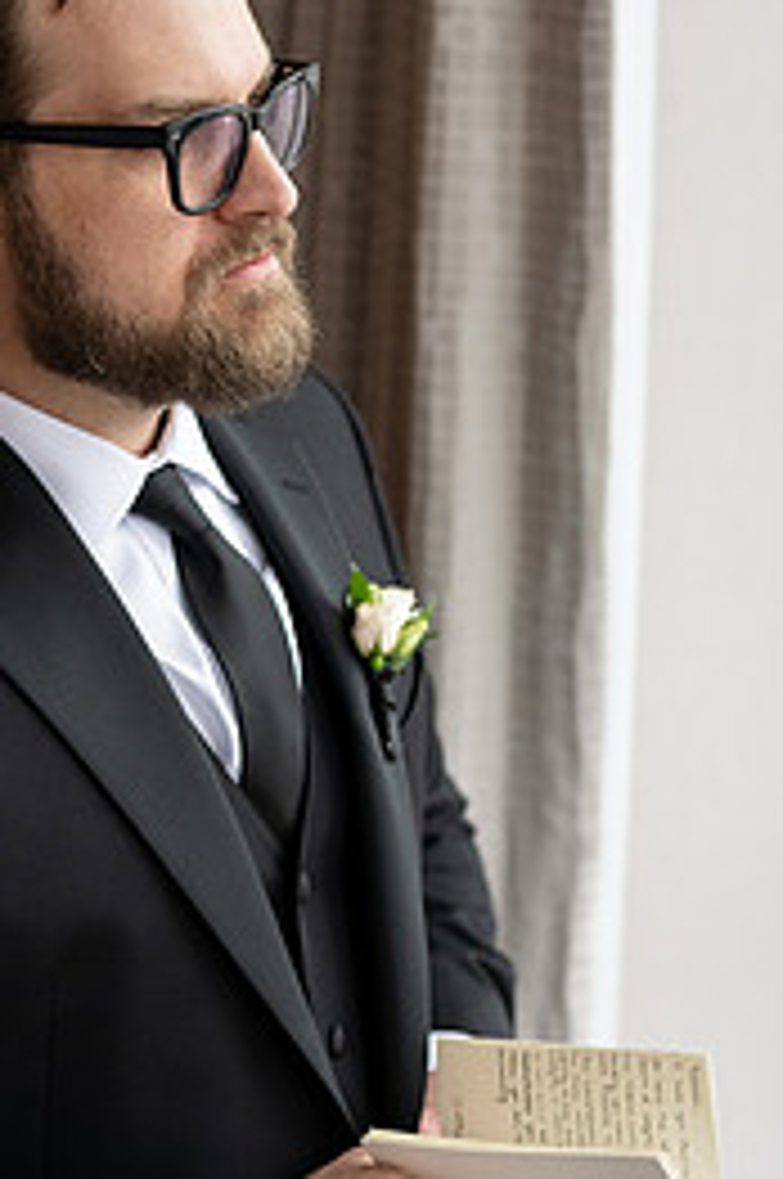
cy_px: 608
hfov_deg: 15.8
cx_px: 171
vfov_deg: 23.7
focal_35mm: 86
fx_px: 2813
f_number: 2.8
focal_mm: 50
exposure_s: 1/200
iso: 1250
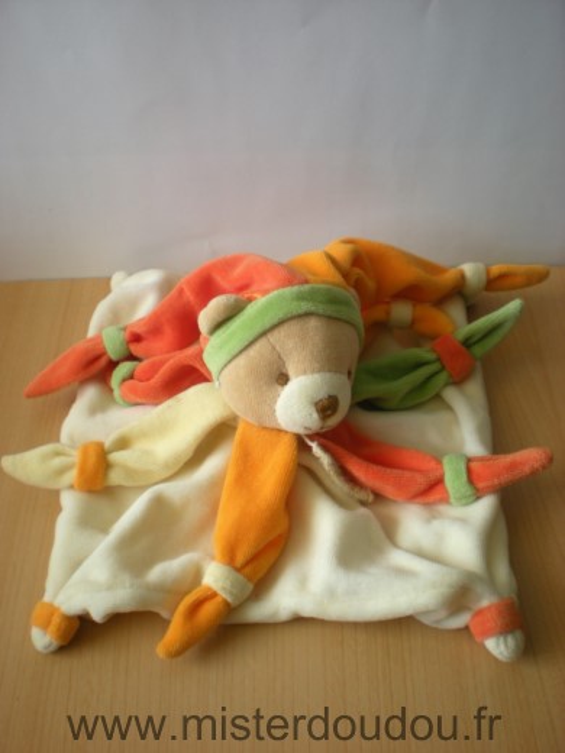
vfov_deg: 49.0
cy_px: 376
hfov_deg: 37.7
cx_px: 282
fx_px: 827
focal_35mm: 38
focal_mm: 6.3
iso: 75
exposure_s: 1/63.3
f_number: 3.1
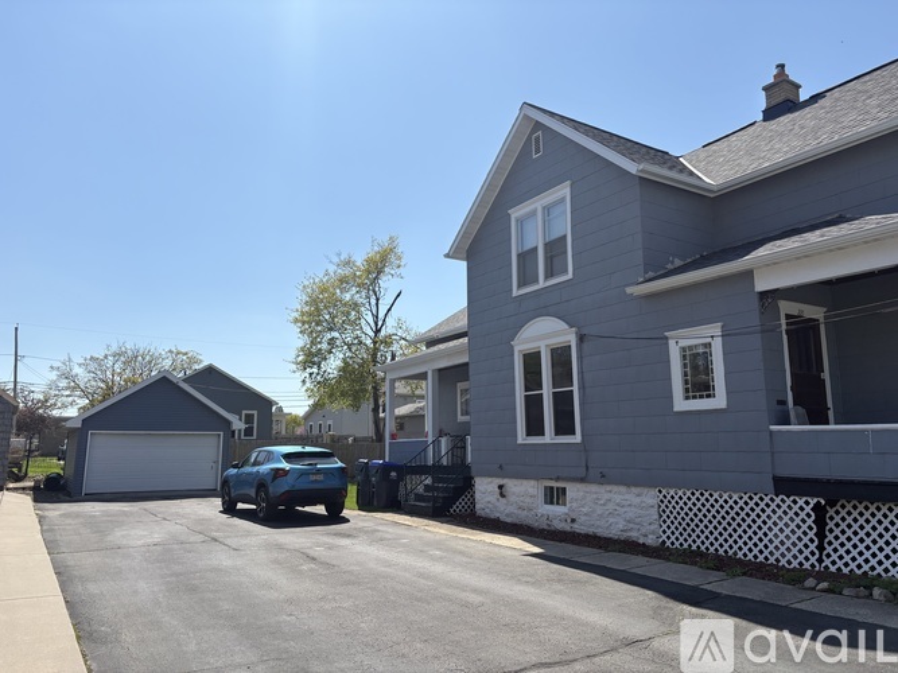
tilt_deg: +9.1
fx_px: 674
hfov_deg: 67.3
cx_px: 449
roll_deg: +0.2
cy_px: 336
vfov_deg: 53.0
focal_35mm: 26
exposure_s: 1/4950
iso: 50
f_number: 1.6
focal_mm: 5.96
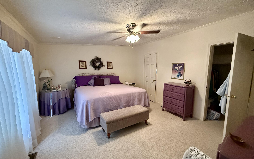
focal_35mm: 15
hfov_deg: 101.5
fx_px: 104
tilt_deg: -5.3
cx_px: 126
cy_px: 79
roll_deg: -1.1
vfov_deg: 74.8
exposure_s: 1/60
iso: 800
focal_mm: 2.22
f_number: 2.2
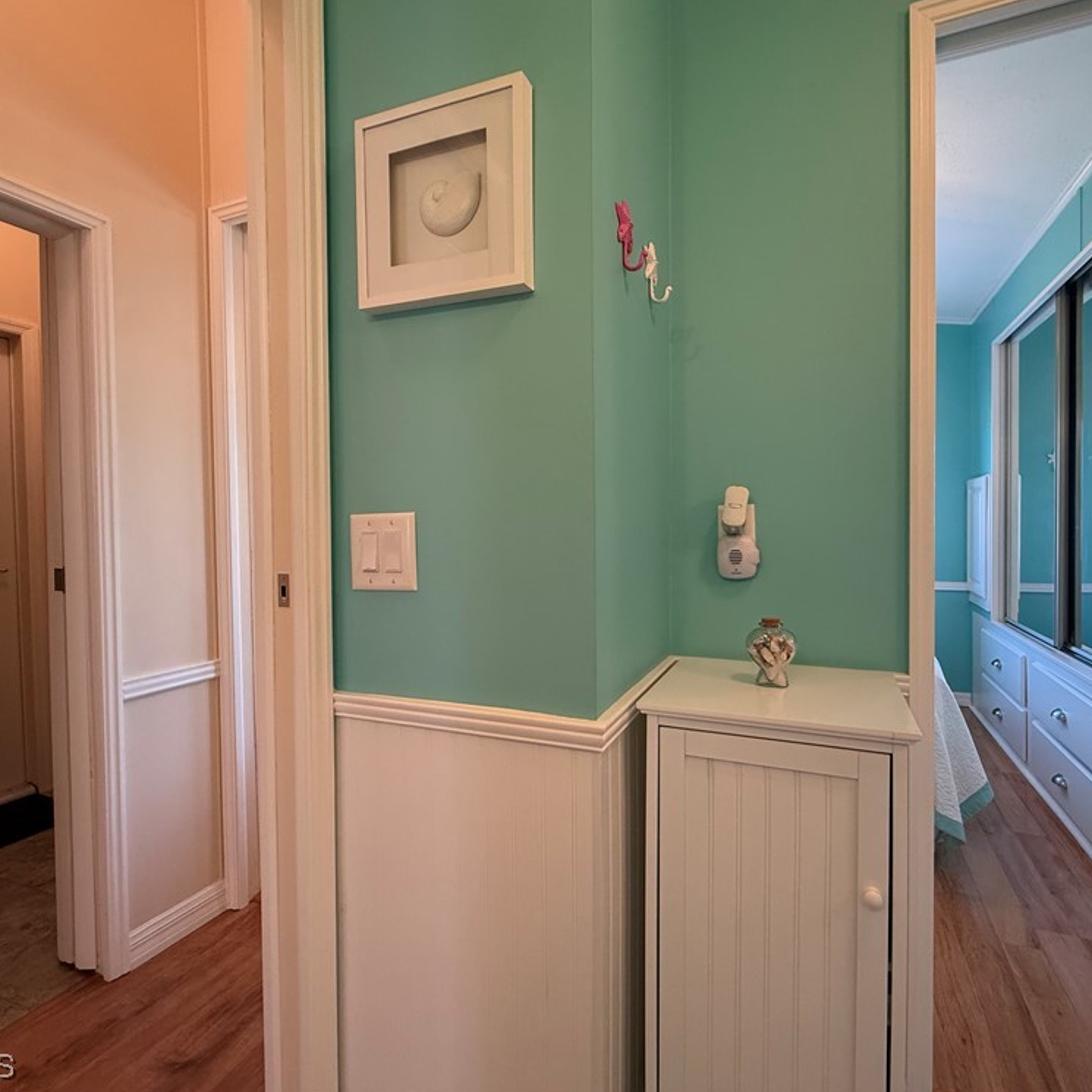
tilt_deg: -1.1
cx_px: 586
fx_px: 607
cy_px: 536
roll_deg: +1.1
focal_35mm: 17
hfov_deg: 83.8
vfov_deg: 84.0
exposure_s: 1/120
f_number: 2.2
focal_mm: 2.22
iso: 250
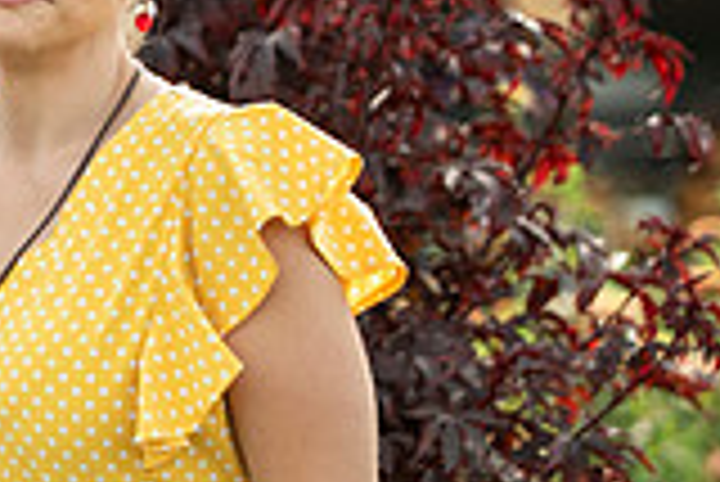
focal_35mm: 380
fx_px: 7607
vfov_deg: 3.6
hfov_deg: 5.4
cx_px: -441
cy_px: 218
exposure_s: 1/320
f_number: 2.8
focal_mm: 105
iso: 125
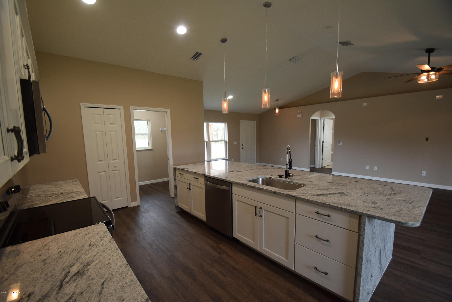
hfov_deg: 100.4
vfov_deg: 77.3
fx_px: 188
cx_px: 226
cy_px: 151
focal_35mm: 15
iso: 800
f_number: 4.5
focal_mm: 10
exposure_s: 1/80
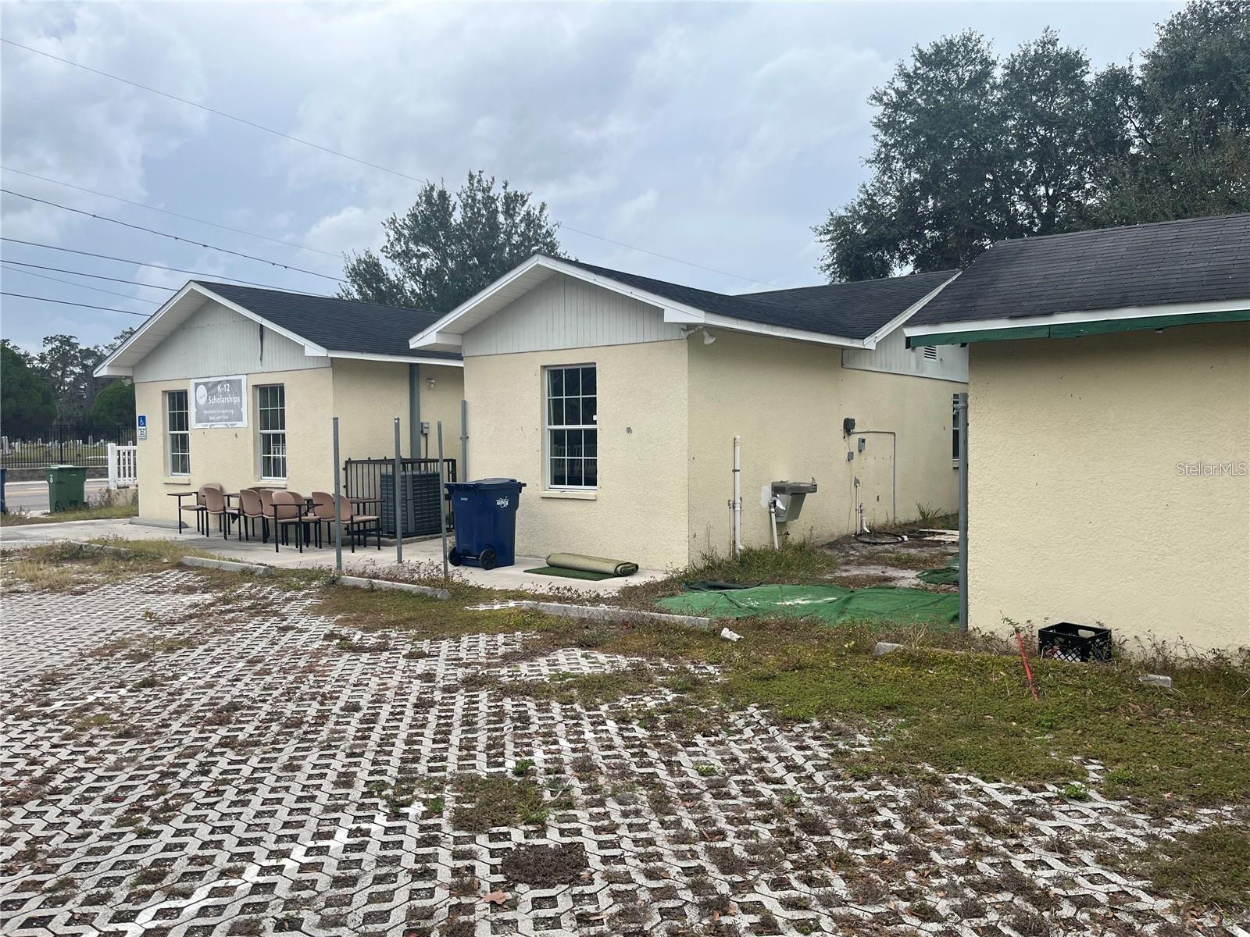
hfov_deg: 67.3
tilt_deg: -3.9
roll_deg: +0.4
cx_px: 625
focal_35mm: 26
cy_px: 468
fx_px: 939
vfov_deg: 53.1
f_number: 1.6
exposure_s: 1/2513
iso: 50
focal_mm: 5.1
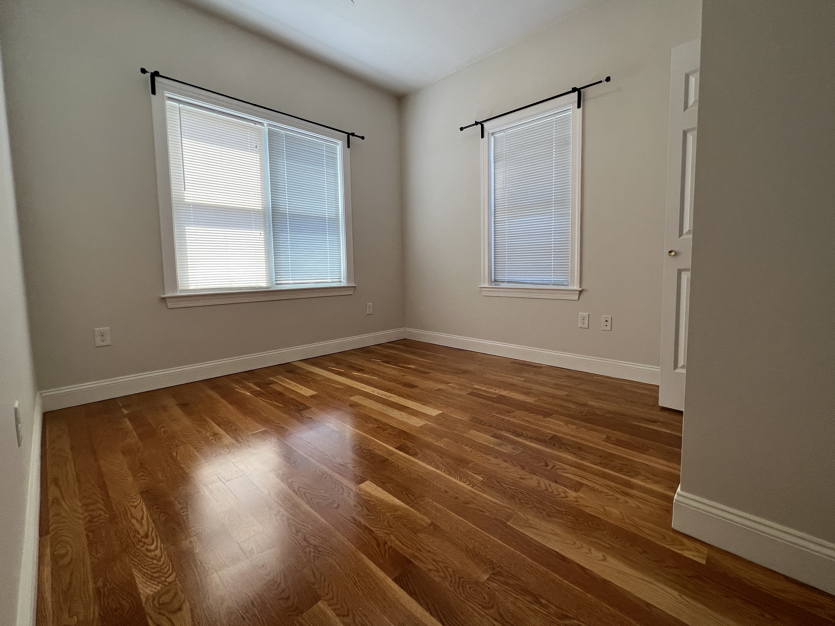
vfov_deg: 85.6
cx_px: 438
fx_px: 338
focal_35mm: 14
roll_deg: +0.8
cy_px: 297
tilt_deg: -5.5
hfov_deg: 102.0
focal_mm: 1.57
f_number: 1.8
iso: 80
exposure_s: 1/120
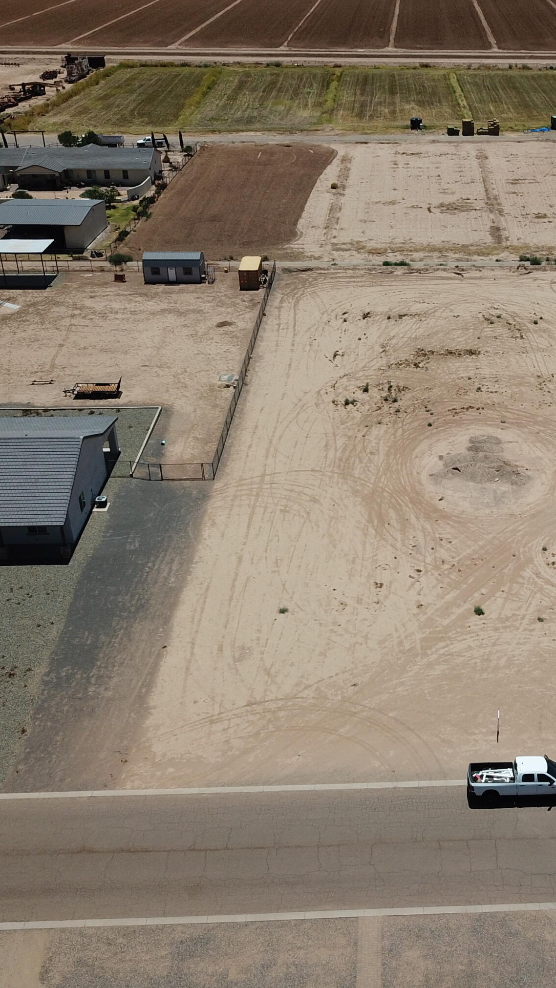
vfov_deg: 48.4
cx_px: 476
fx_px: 1101
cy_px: 496
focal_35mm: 42
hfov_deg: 27.5
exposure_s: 1/3165
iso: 100
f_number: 2.2
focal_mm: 4.73
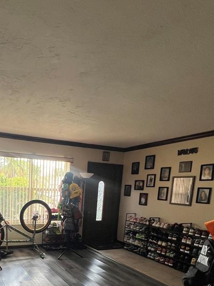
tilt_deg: -8.8
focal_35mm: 26
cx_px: 44
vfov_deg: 62.4
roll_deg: -2.2
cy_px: 224
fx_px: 214
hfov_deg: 50.0
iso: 125
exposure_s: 1/120
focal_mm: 1.57
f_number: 1.8
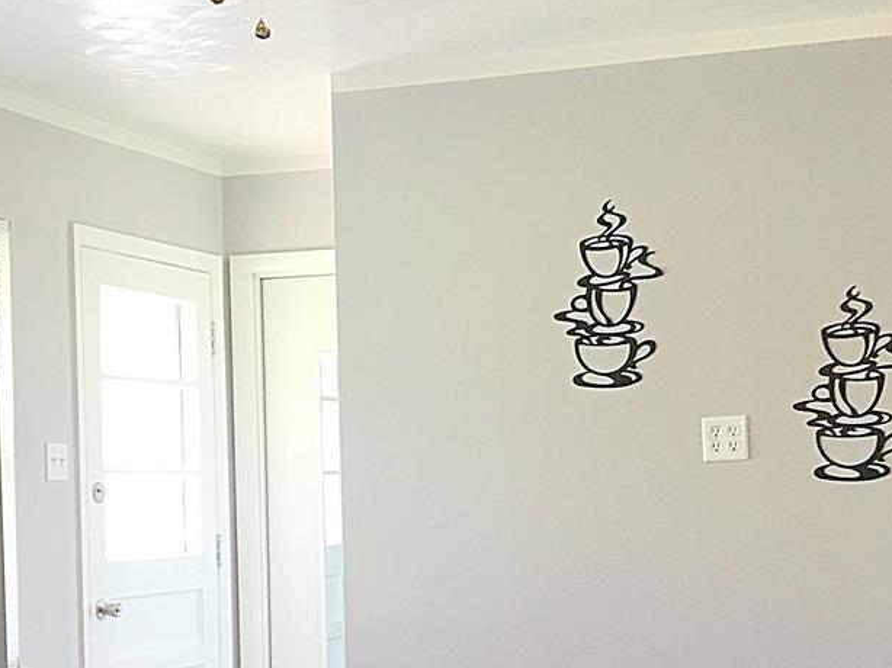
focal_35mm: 73
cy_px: 563
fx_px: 1880
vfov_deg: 19.9
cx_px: 504
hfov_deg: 26.7
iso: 25
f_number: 1.8
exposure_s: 1/30
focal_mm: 3.99
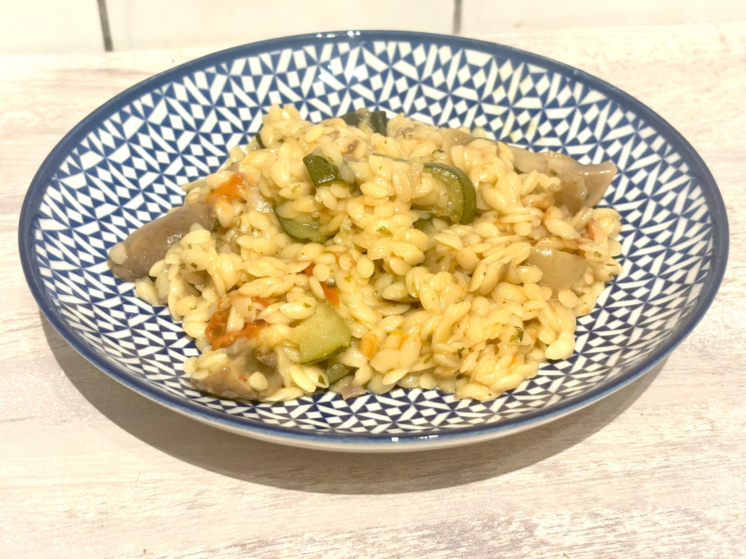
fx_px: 1121
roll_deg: -0.1
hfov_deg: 36.8
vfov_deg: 28.0
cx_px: 373
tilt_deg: -38.9
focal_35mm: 52
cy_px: 280
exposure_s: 1/33
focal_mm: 5.96
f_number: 1.6
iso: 125
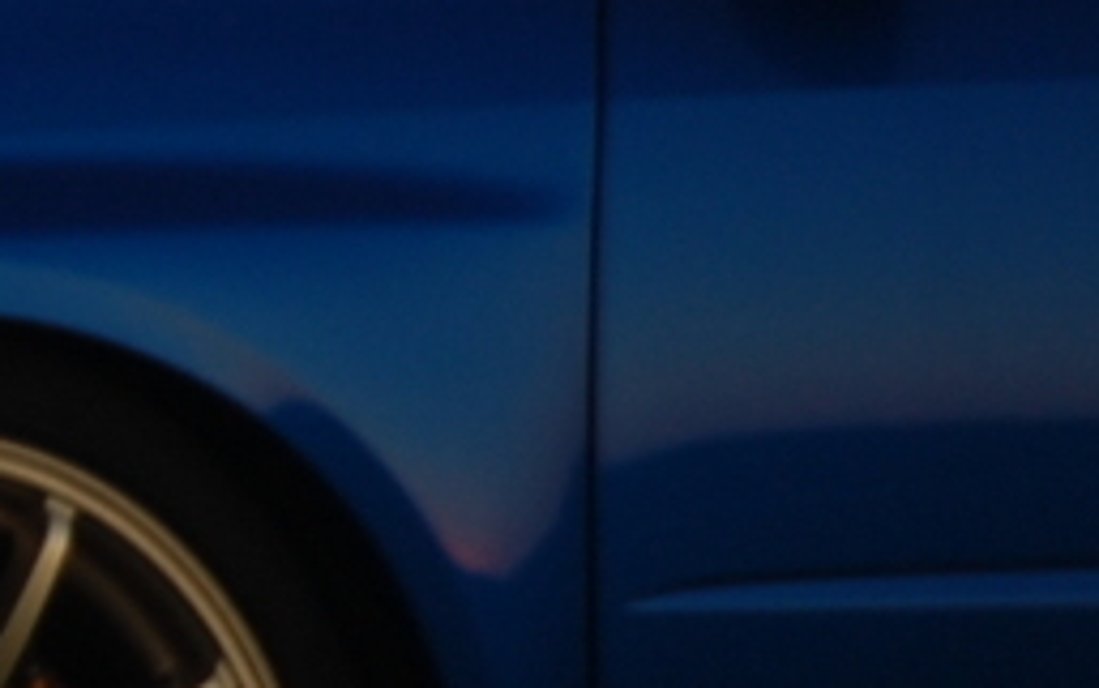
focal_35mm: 1124
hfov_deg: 1.9
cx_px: -808
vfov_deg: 1.2
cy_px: 203
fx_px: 33688
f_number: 5.6
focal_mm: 185
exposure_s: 1/25
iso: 200
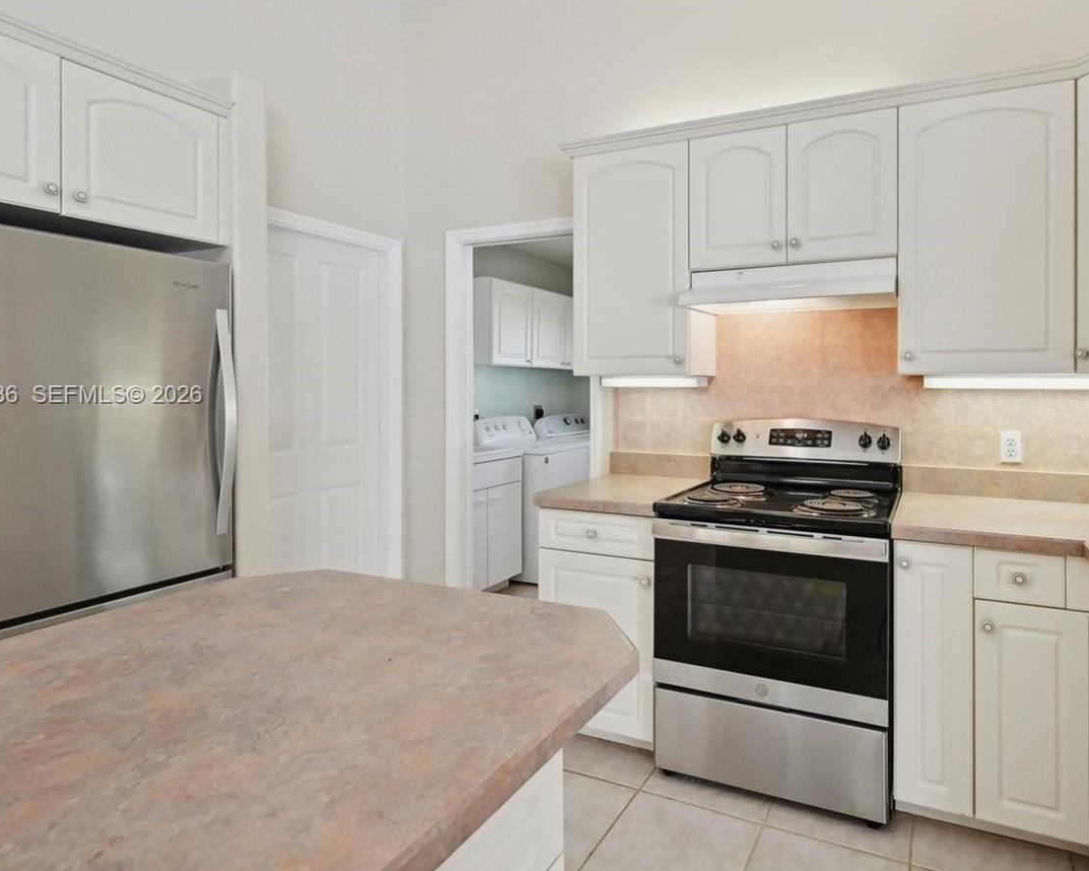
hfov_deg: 81.6
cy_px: 397
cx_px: 684
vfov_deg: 70.7
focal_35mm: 19
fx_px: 612
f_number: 8
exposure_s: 1/25
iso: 400
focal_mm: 14
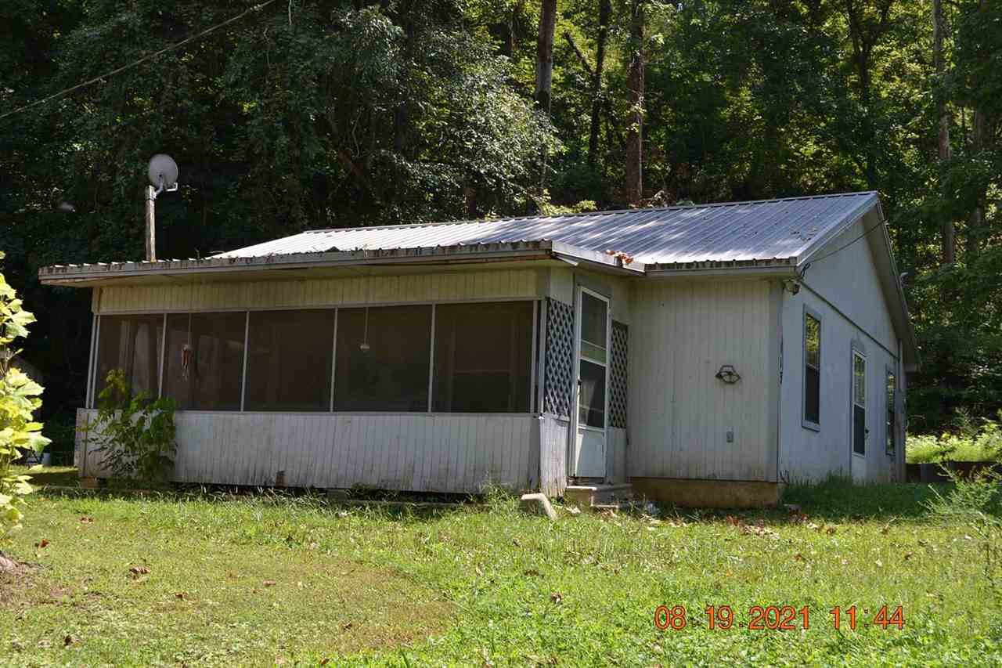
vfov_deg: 31.9
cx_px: 501
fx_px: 1169
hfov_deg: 46.4
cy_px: 334
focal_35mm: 42
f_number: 6.3
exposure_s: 1/160
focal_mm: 28
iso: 100
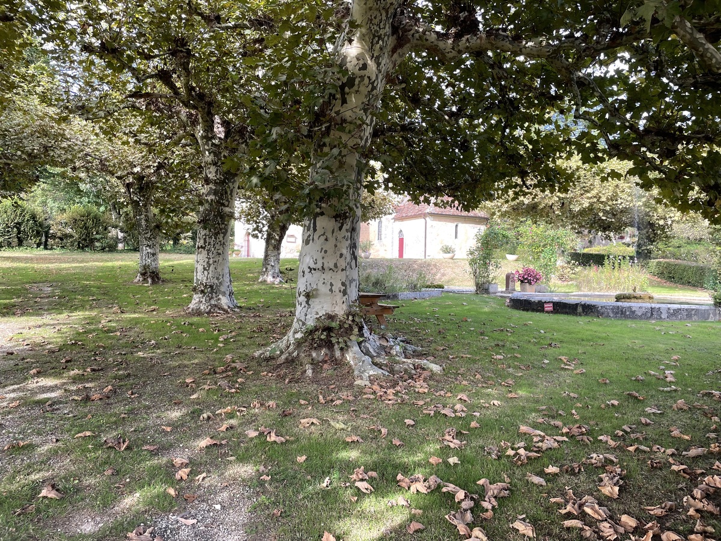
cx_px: 360
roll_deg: -0.1
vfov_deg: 53.1
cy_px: 270
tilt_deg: +0.7
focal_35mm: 26
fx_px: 542
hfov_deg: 67.3
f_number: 1.6
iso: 32
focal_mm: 4.2
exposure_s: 1/159
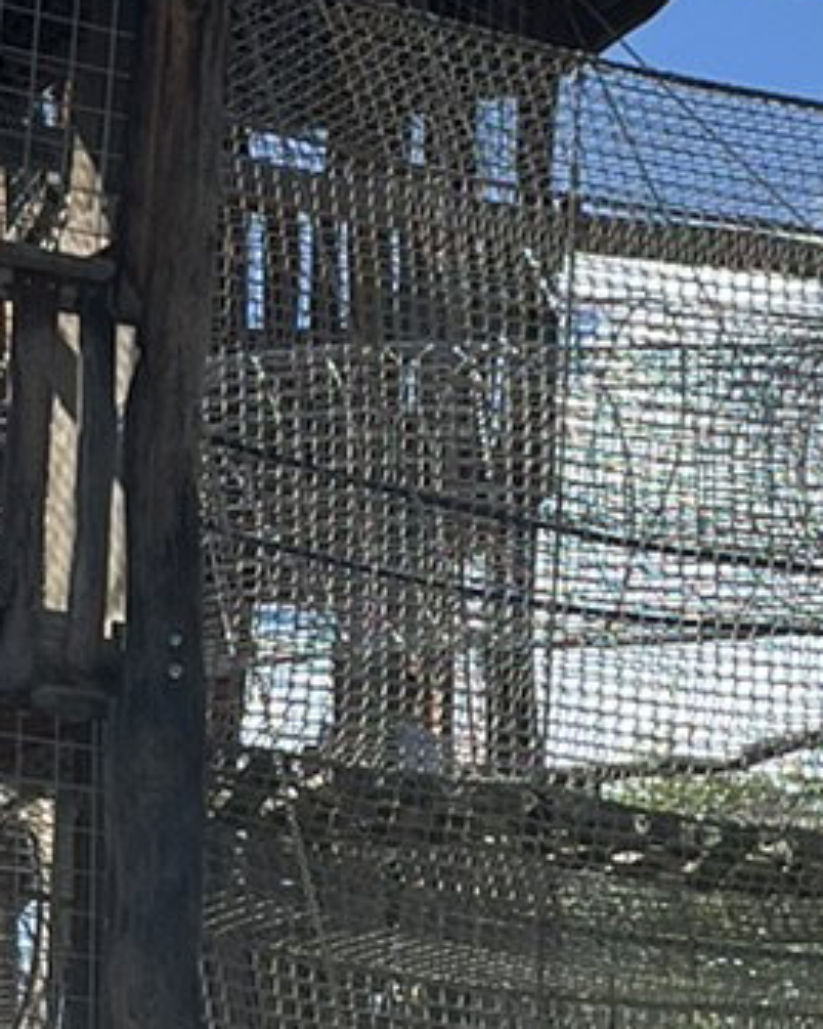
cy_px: 547
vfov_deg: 12.4
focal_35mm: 155
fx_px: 4719
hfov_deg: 10.0
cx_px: 375
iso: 50
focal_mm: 5.1
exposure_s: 1/3623
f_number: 1.6
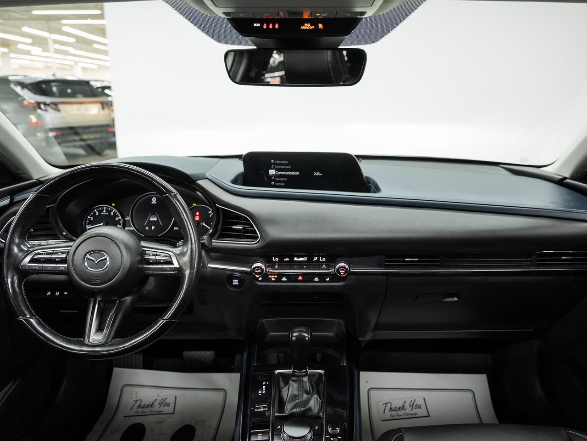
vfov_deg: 51.8
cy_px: 221
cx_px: 304
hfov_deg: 65.8
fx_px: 454
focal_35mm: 27
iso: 1000
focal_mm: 24
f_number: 4
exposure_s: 1/40
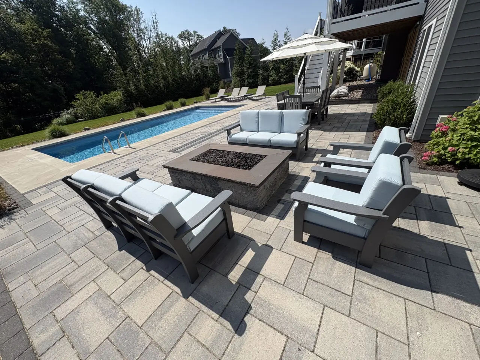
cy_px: 180
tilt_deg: -27.0
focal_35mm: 14
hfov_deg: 102.1
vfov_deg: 85.7
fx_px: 194
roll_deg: +6.8
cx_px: 240
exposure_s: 1/2494
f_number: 2.2
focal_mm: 2.22
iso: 50
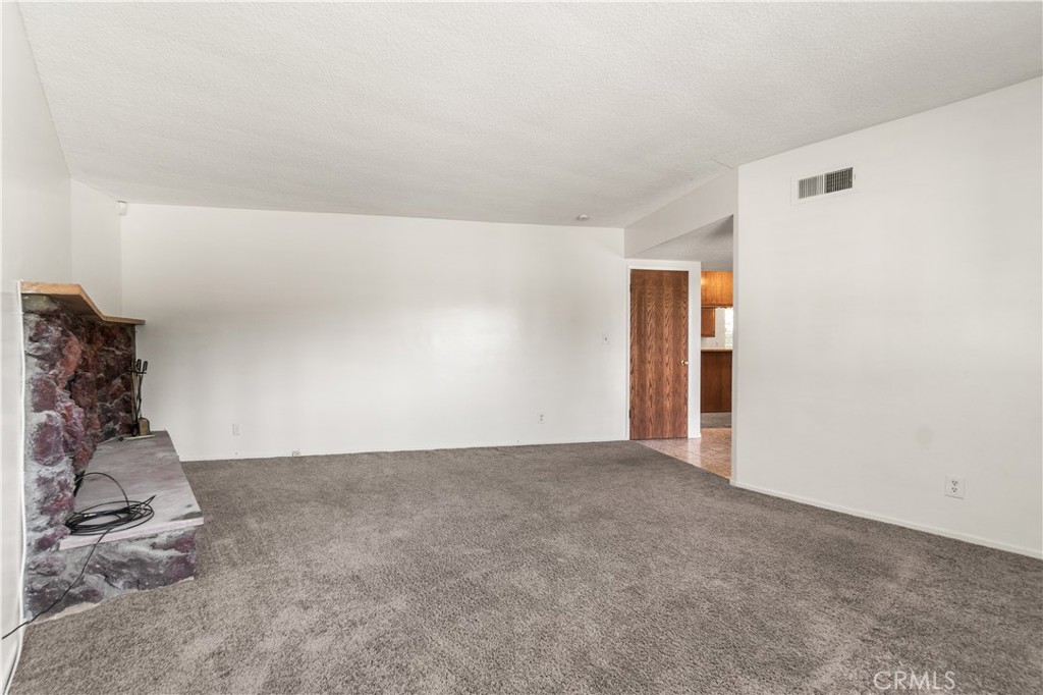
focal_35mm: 15
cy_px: 348
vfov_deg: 77.3
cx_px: 522
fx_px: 434
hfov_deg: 100.4
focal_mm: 10
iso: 320
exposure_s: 1/5
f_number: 7.1
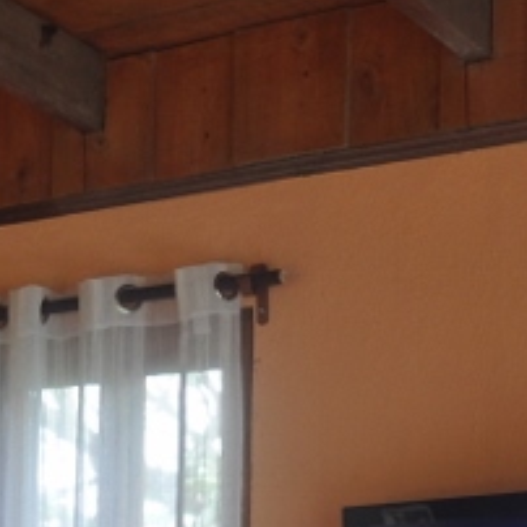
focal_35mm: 116
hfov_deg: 14.6
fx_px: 1998
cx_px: -73
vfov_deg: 13.7
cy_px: 882
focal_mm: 18
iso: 400
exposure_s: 1/25
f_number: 5
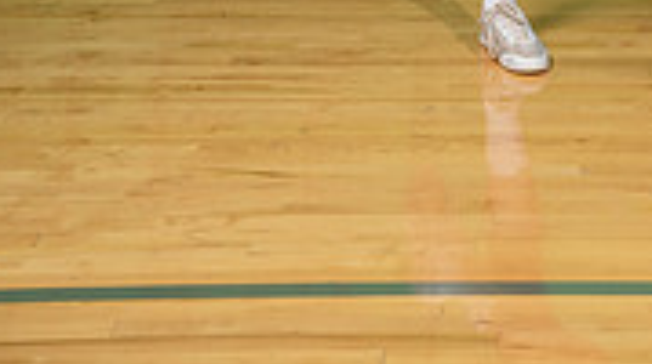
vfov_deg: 8.5
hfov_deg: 16.2
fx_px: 2278
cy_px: -444
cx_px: 525
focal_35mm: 132
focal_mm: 50
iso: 160
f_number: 5
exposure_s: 1/250
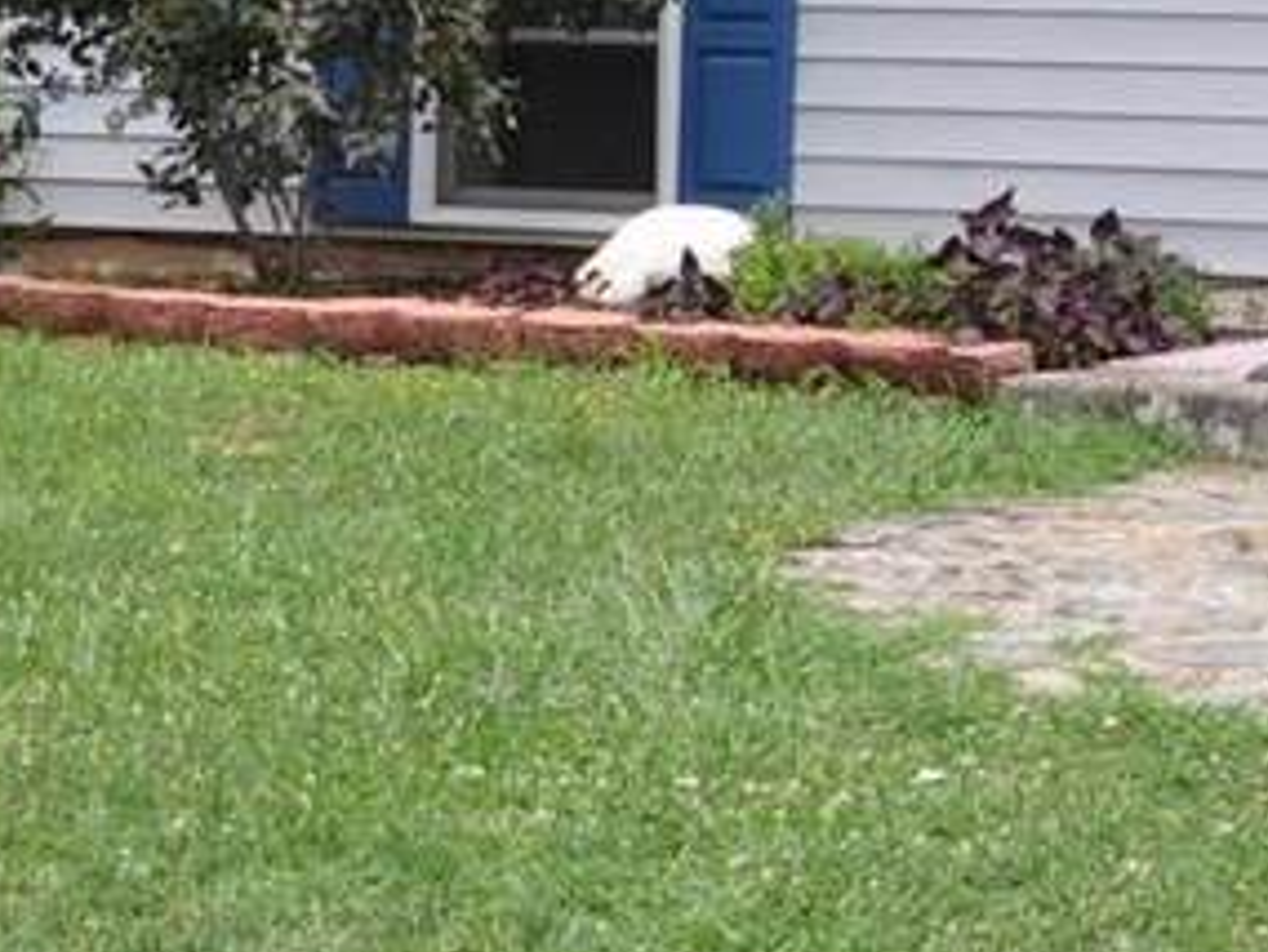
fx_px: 5680
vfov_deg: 9.4
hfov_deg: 12.2
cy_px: -289
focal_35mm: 155
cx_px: 1802
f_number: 9
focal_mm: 24
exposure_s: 1/320
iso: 200
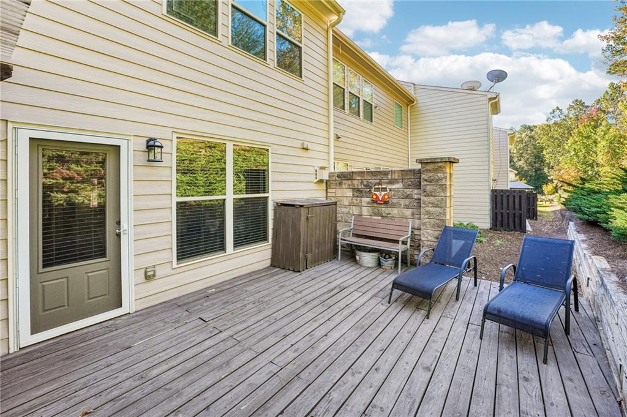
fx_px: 244
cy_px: 208
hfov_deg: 104.3
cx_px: 314
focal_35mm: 14
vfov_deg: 81.1
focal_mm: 14
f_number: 8
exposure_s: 1/100
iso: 320
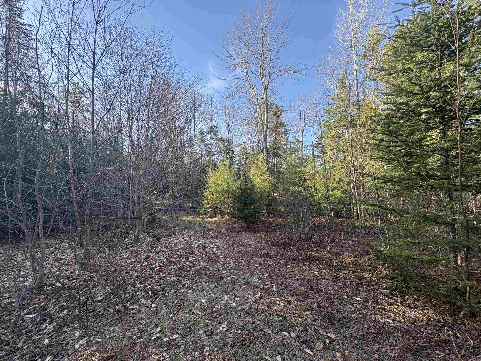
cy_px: 180
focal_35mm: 14
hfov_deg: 102.1
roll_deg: +0.0
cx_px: 240
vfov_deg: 85.7
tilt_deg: +3.9
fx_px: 195
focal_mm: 2.22
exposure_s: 1/269
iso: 50
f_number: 2.2
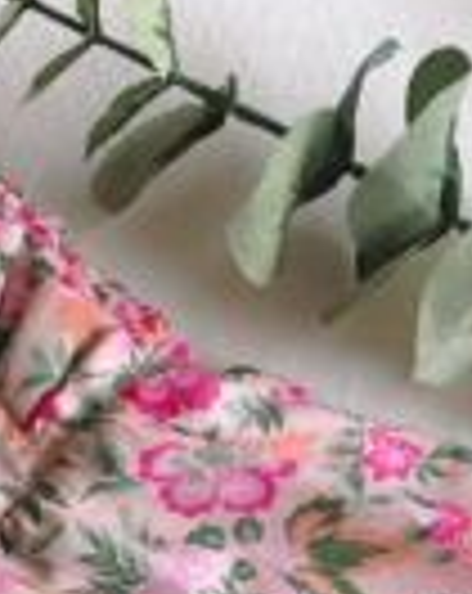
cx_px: -20
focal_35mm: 175
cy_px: 932
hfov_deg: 8.7
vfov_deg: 10.6
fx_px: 3066
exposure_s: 1/252
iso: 50
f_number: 2.4
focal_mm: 4.28
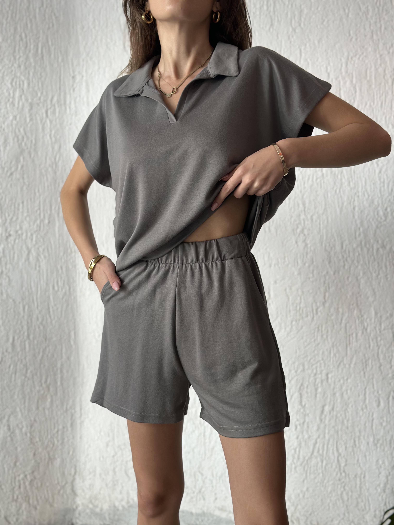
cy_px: 262
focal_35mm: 48
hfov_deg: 30.3
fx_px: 728
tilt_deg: -3.7
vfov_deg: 39.7
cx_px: 197
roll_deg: +0.3
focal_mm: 6.86
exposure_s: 1/61
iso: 125
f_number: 1.78
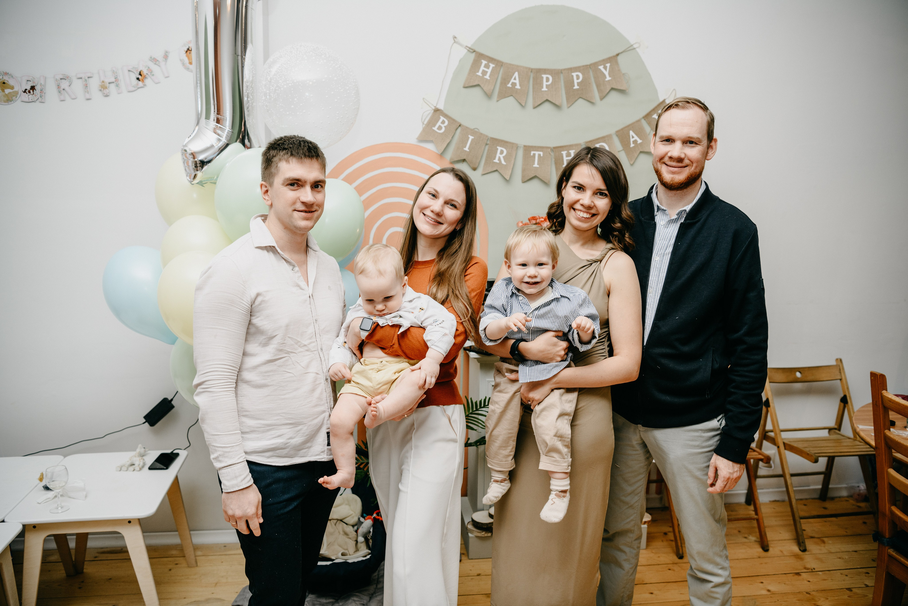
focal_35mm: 29
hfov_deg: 63.7
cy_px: 303
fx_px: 731
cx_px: 454
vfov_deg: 45.0
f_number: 3.5
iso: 125
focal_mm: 29
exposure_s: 1/160
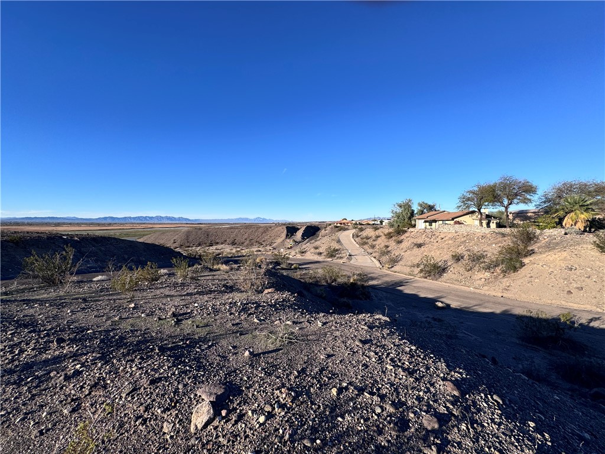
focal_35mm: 14
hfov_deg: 102.1
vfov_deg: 85.7
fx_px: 245
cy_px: 227
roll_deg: +0.0
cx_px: 302
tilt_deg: -0.3
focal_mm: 2.22
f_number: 2.2
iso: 40
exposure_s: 1/1748
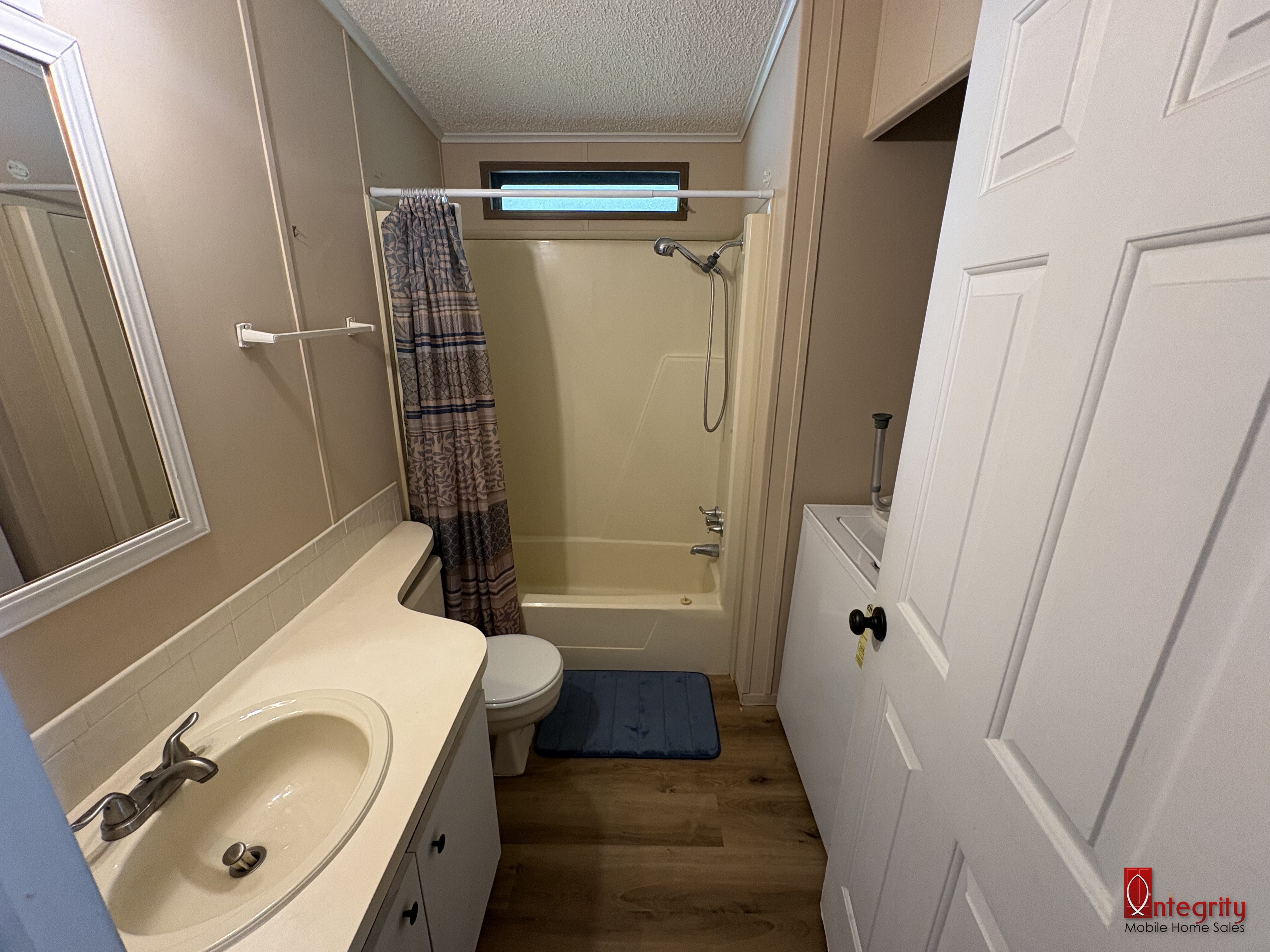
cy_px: 476
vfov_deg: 85.7
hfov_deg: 102.1
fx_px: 514
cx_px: 635
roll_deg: -0.3
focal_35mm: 14
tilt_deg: -18.8
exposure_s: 1/60
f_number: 2.2
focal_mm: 2.22
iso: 250
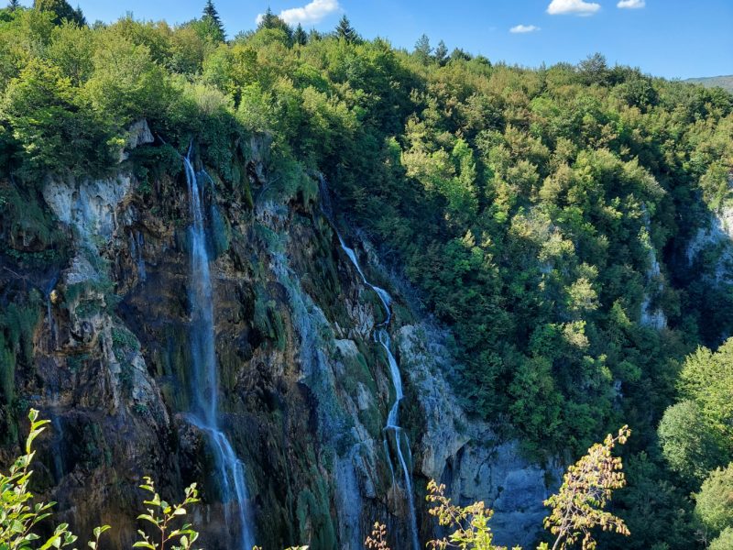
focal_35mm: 24
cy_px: 275
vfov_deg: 56.8
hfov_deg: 71.6
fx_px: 508
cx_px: 366
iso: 40
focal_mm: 5.23
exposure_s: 1/524
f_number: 1.8
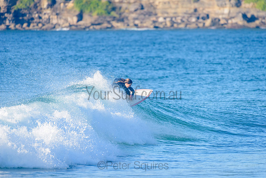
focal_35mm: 500
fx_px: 3697
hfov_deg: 4.1
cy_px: 89
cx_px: 133
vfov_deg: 2.7
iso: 500
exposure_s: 1/2000
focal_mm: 500
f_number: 5.6
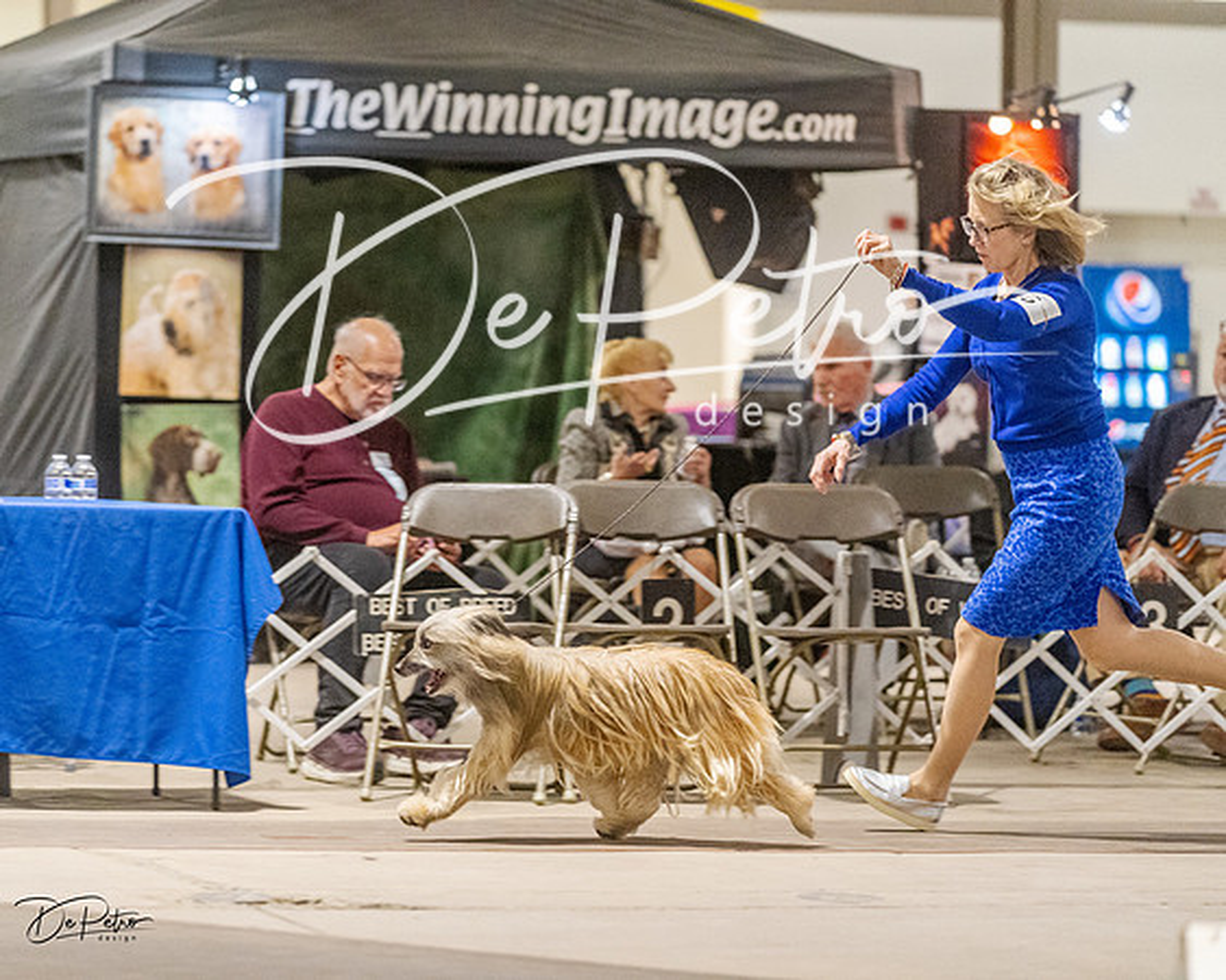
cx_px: 531
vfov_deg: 9.7
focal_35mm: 160
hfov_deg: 12.1
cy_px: 490
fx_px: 5801
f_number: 3.2
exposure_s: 1/400
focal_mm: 142
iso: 6400
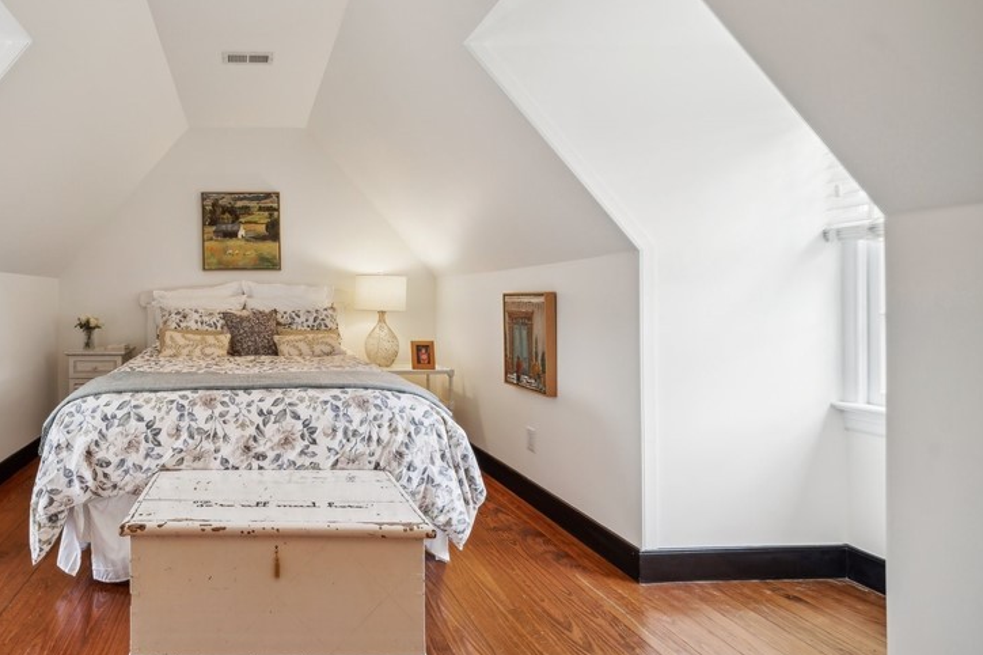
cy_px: 304
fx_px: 491
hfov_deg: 83.5
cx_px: 257
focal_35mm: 18
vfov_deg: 67.2
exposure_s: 1/13
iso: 160
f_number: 7.1
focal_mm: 12
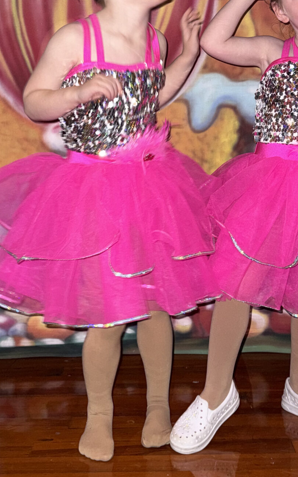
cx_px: 171
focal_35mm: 50
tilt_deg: -3.1
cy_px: 158
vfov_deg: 39.8
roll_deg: +1.6
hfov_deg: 25.8
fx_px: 650
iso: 80
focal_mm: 6.76
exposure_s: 1/4
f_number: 1.78
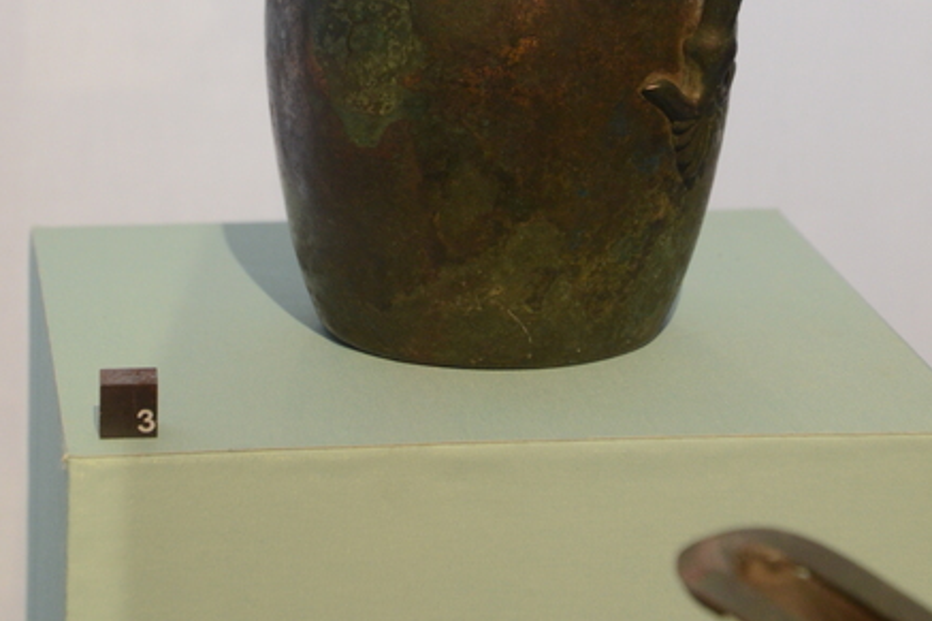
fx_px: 3649
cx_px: 467
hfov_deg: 14.6
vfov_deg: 9.6
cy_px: -51
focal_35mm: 141
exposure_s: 1/40
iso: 1250
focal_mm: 62
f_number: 5
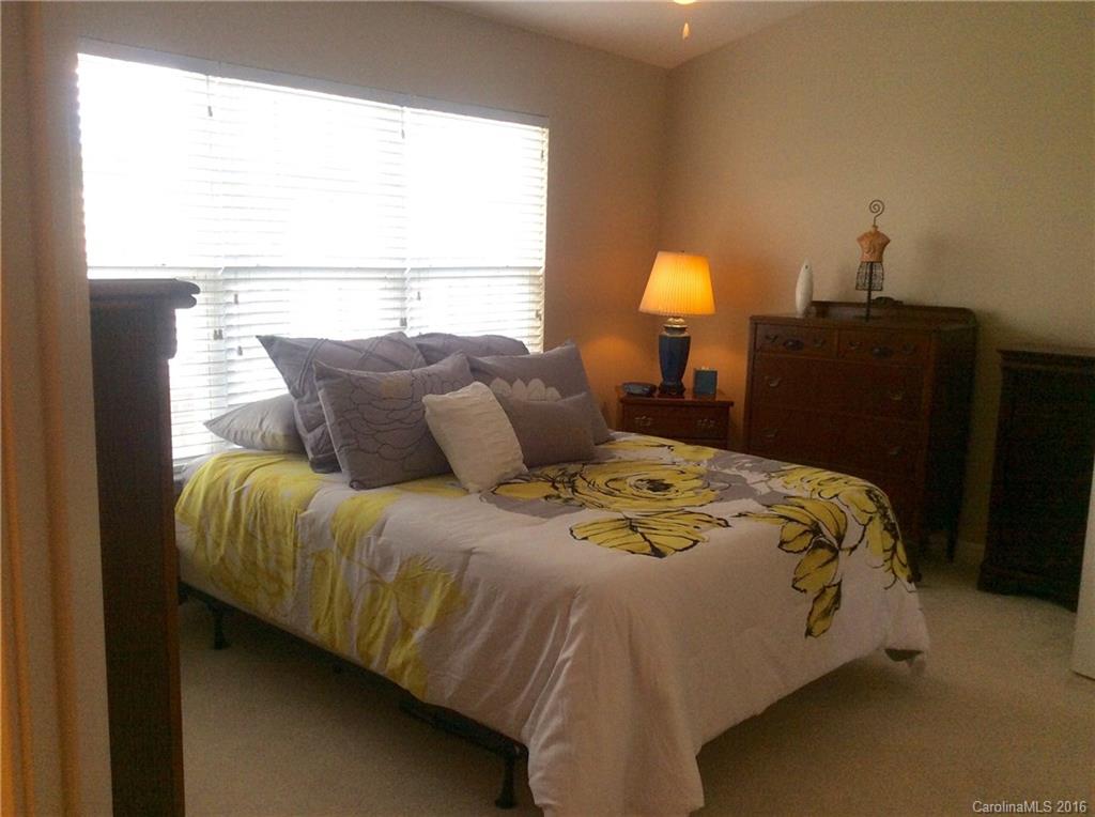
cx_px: 548
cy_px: 408
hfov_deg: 56.9
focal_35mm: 32
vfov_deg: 44.0
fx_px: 1010
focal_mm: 3.3
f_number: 2.4
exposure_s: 1/120
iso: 40
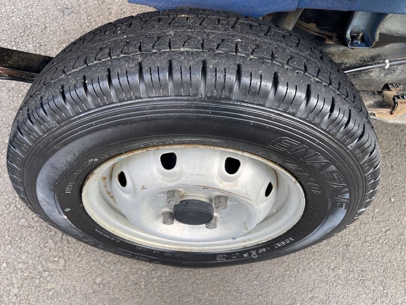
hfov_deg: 69.4
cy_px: 152
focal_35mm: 25
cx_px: 203
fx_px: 293
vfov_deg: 54.9
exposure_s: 1/193
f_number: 1.6
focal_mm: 5.1
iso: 32
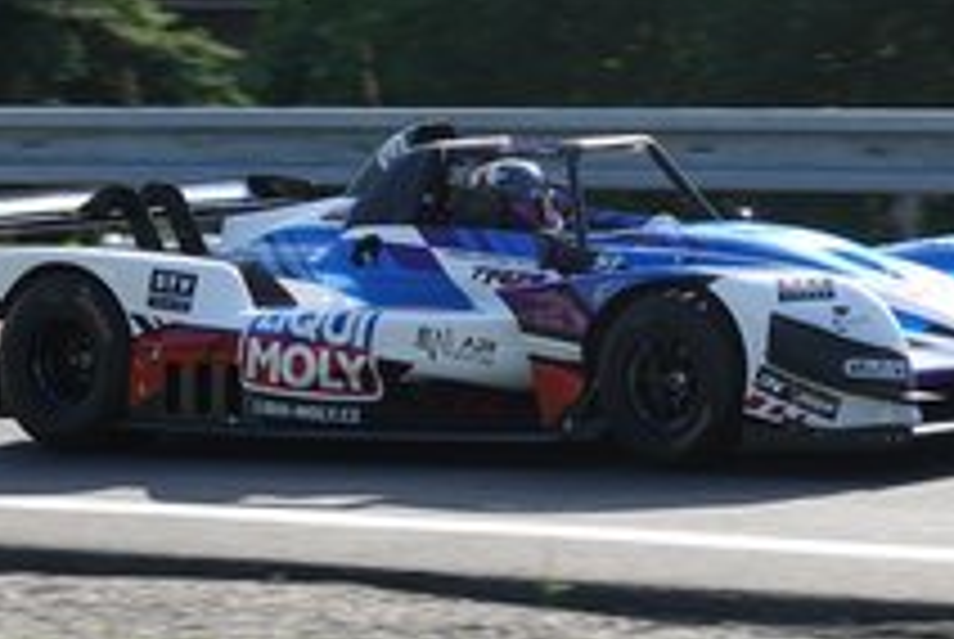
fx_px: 7589
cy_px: 288
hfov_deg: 7.2
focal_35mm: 286
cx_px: 351
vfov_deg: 4.8
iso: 160
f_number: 4
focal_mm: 49.51
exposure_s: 1/800
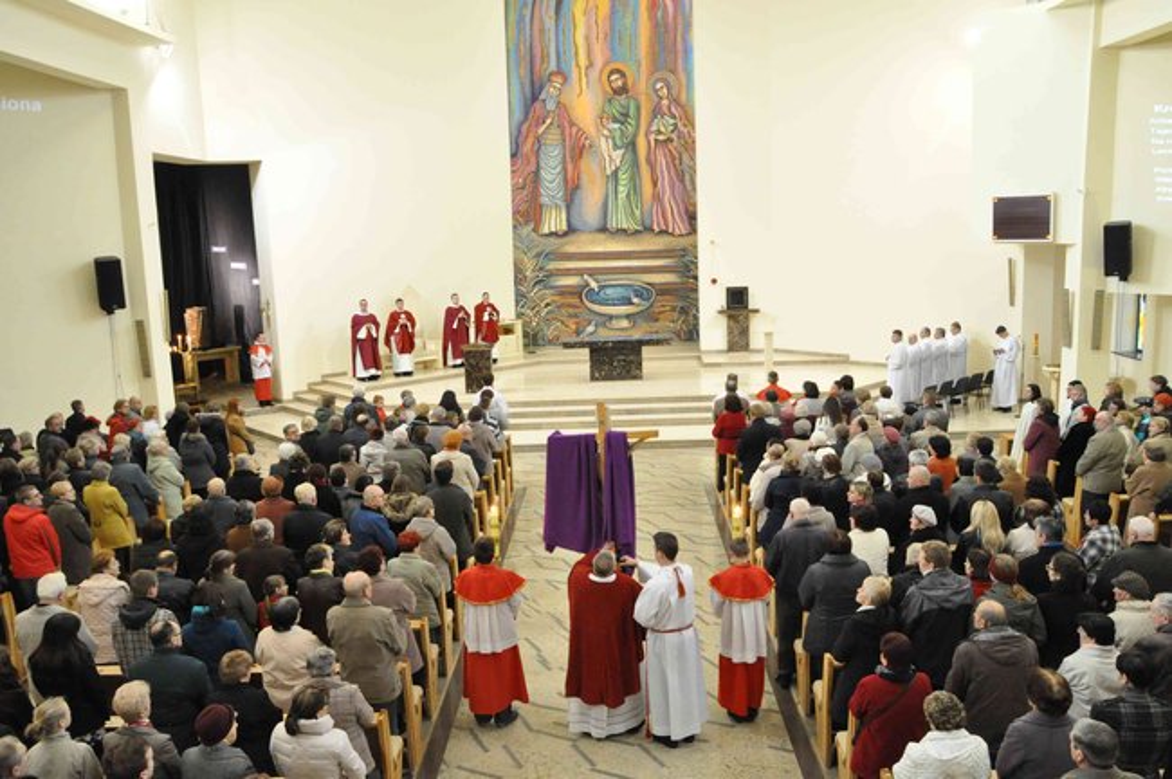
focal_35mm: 33
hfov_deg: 57.3
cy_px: 390
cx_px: 586
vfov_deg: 39.9
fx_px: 1073
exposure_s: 1/5
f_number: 10
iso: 3200
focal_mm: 22
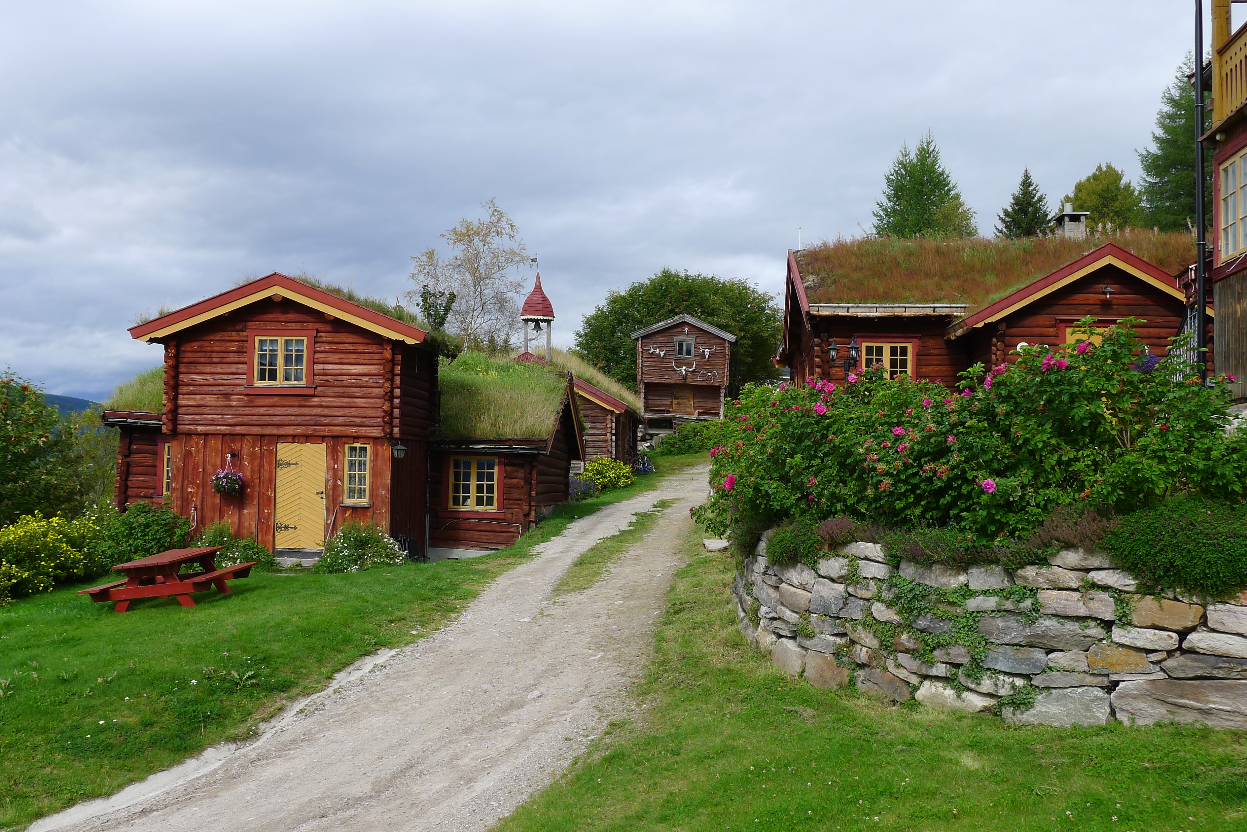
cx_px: 624
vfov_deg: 36.0
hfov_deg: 51.9
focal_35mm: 37
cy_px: 416
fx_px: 1282
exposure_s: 1/500
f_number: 4
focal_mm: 7.9
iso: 80
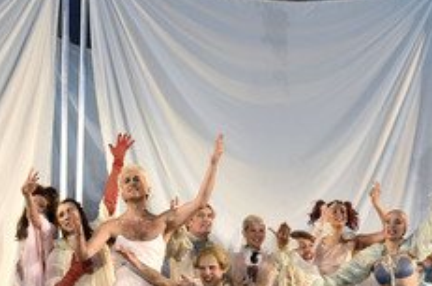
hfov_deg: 22.7
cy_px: 254
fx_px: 1078
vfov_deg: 15.0
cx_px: 203
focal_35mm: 90
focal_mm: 46
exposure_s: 1/60
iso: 320
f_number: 6.3
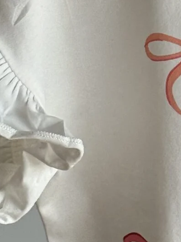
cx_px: 325
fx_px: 1619
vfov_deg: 8.5
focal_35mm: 232
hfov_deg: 6.3
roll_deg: -0.7
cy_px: 134
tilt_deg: -18.5
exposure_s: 1/60
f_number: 1.78
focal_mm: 6.76
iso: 160
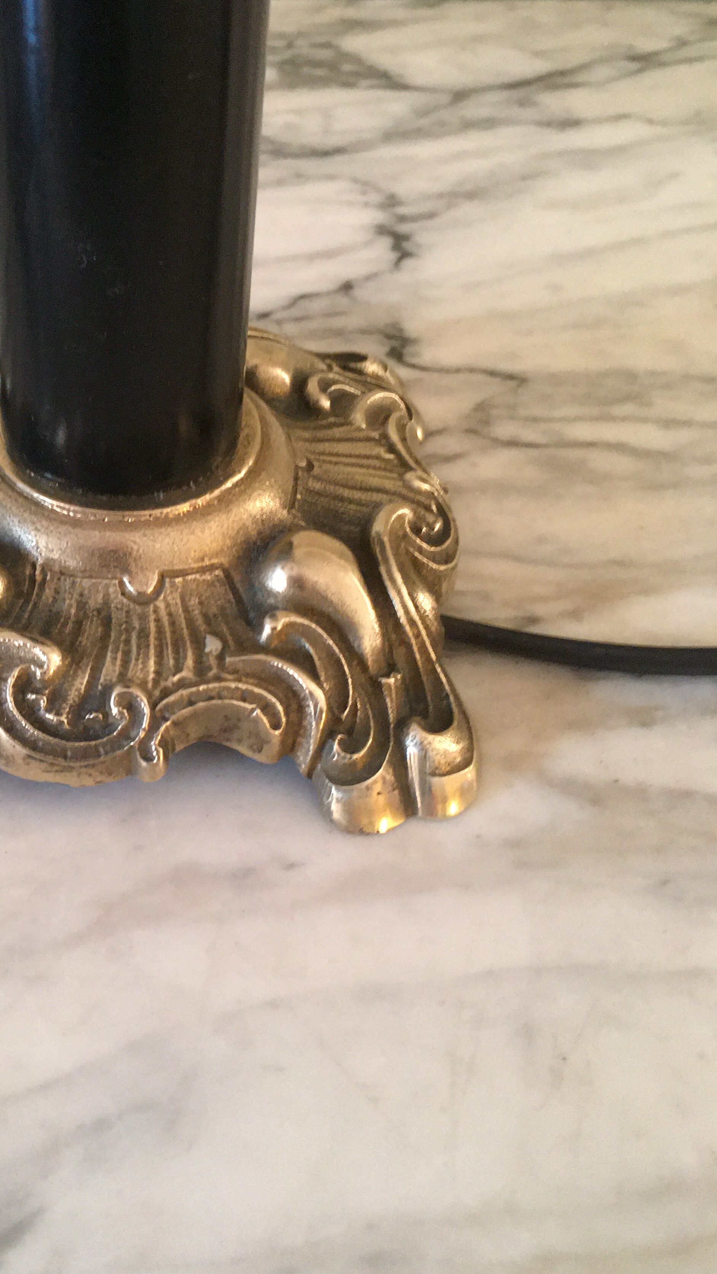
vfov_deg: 52.7
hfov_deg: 30.5
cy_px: 580
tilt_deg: -44.8
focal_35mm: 38
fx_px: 1284
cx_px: 149
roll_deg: +0.2
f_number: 2.2
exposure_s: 1/17
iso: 320
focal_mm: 4.15
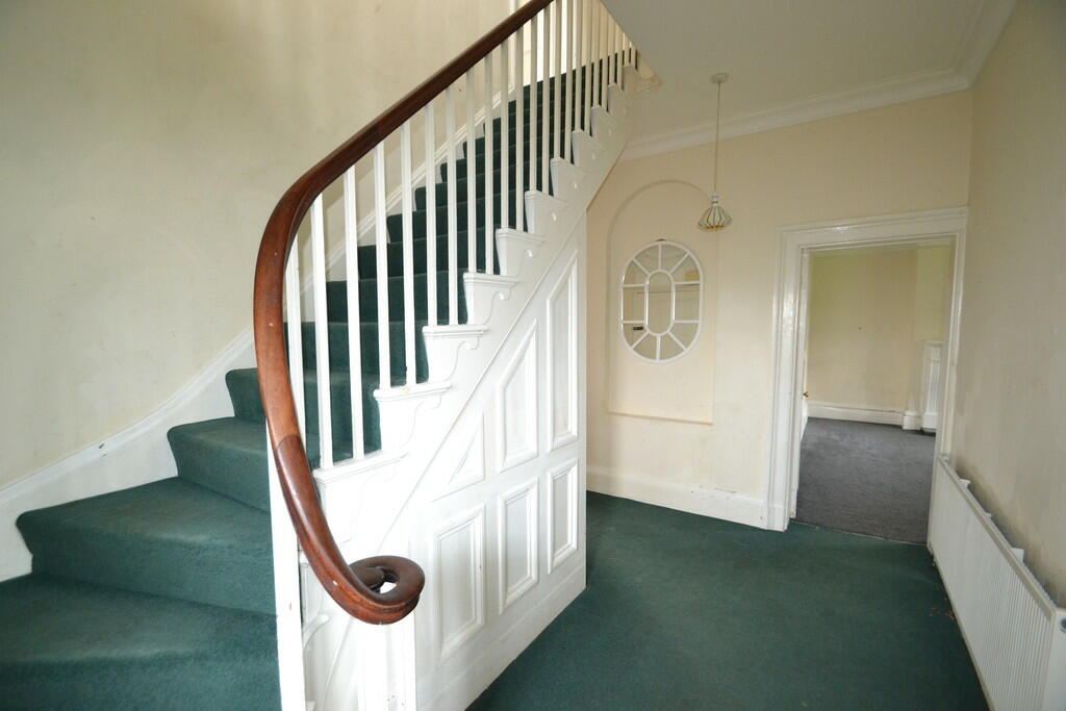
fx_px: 444
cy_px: 356
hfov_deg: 100.4
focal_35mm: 15
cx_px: 533
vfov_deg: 77.3
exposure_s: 1/60
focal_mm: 10
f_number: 3.5
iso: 1800
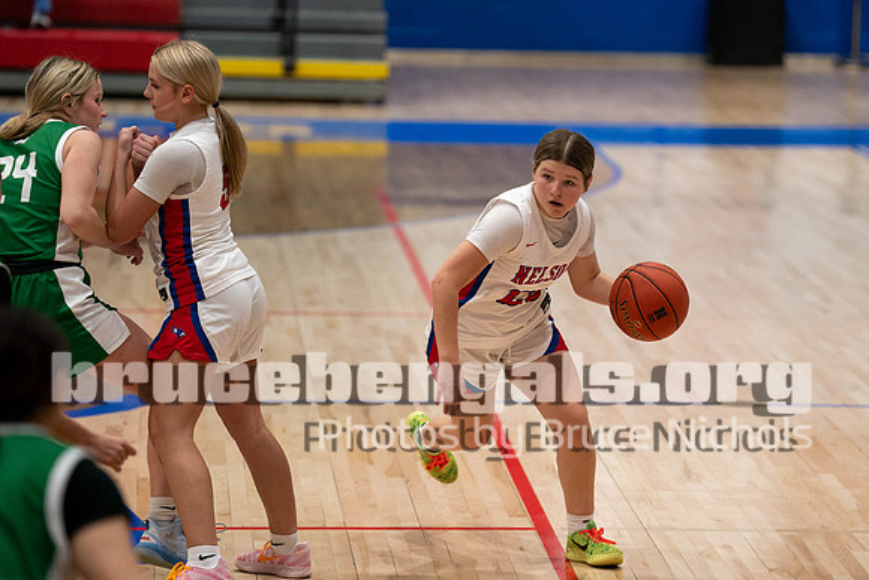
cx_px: 529
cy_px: 292
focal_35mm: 207
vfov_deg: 6.6
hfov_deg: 9.9
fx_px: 4992
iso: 2500
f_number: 2.8
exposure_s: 1/1000
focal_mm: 170
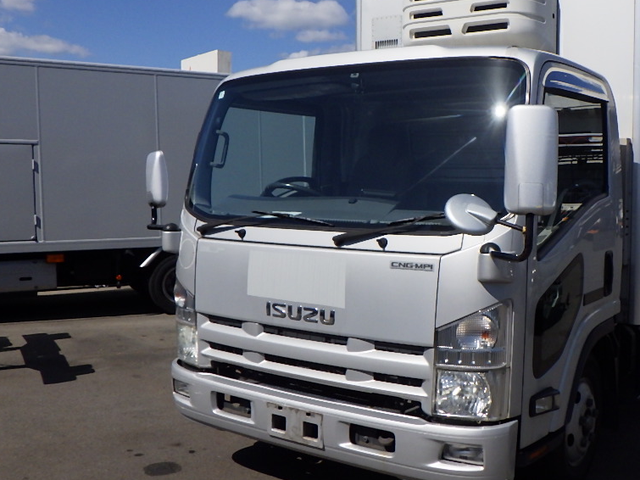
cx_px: 423
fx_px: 702
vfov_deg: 37.7
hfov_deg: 48.2
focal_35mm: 38
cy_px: 218
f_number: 4.2
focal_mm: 5
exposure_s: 1/4000
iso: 250
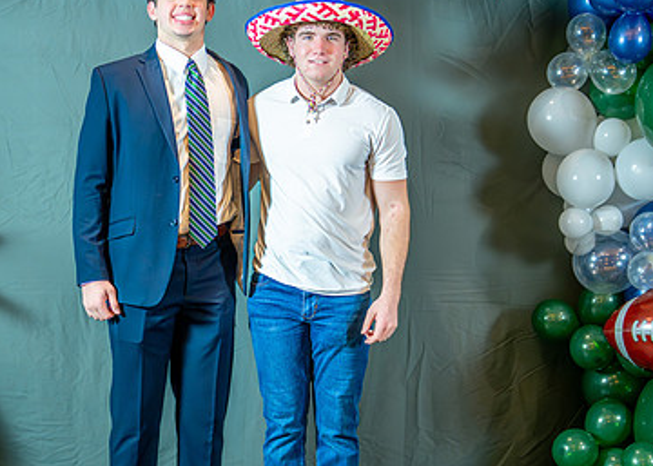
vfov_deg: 16.4
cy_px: 264
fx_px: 1613
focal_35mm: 87
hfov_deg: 22.8
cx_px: 248
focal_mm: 50
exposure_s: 1/400
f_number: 1.2
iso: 1600
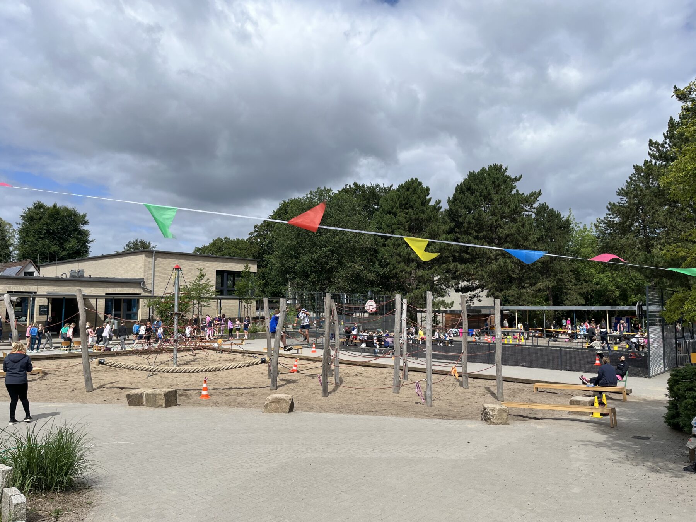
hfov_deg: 67.3
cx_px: 348
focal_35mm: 26
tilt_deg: +5.0
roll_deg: +0.4
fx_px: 523
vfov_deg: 53.1
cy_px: 261
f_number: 1.6
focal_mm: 5.1
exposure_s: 1/3745
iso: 50
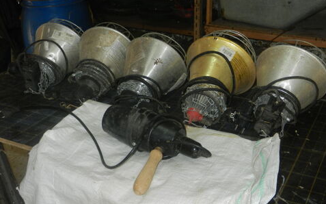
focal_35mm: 48
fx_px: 426
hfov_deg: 41.8
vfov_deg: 26.9
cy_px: 93
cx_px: 163
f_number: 4.2
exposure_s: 1/30
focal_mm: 8.2
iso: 160
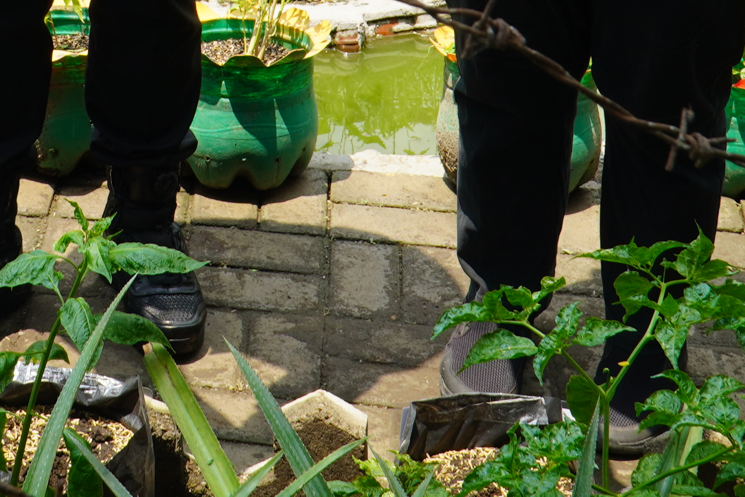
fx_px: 1986
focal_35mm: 96
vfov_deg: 13.4
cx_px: 77
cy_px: -266
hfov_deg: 20.8
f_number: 8
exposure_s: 1/125
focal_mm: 18
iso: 100
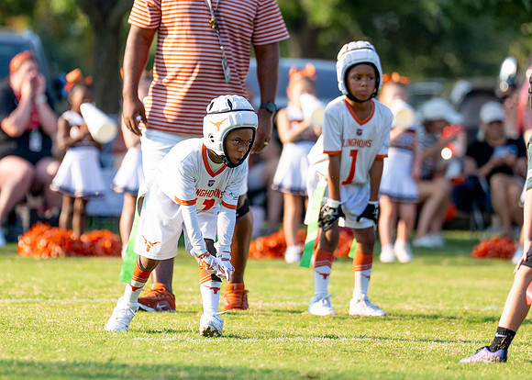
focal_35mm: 430
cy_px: 151
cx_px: 236
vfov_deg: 3.3
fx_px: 6499
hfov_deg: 4.7
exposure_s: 1/2000
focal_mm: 200
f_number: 2.8
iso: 250
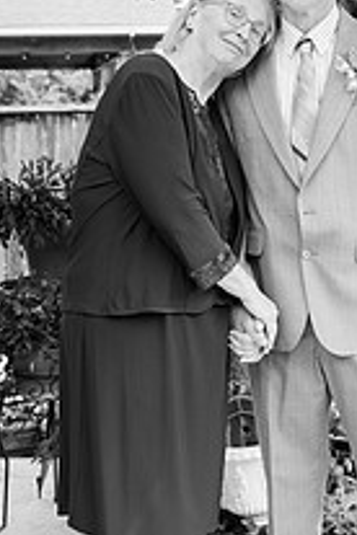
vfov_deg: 23.4
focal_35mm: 87
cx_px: 285
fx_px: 1294
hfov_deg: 15.6
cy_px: 269
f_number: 5
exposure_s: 1/500
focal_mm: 40
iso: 400
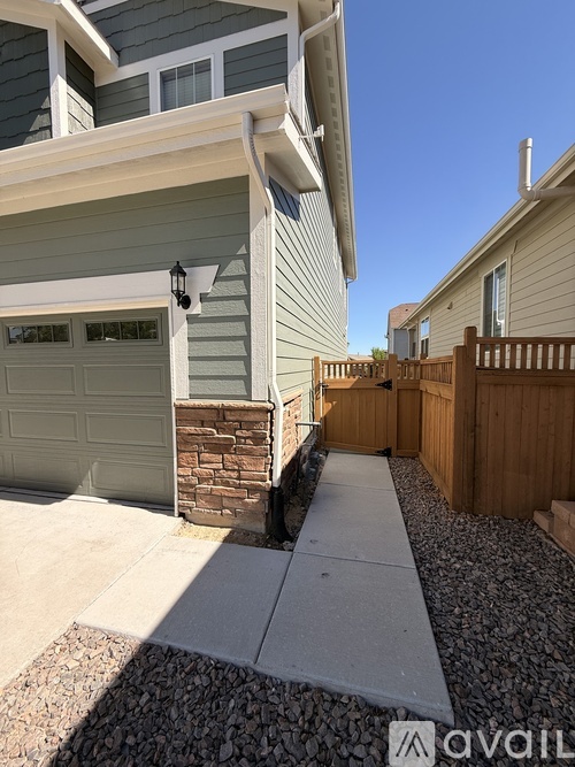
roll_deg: +0.2
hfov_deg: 85.7
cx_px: 288
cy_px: 384
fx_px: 310
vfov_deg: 102.1
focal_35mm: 14
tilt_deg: -2.8
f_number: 2.2
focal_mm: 2.22
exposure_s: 1/1497
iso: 50
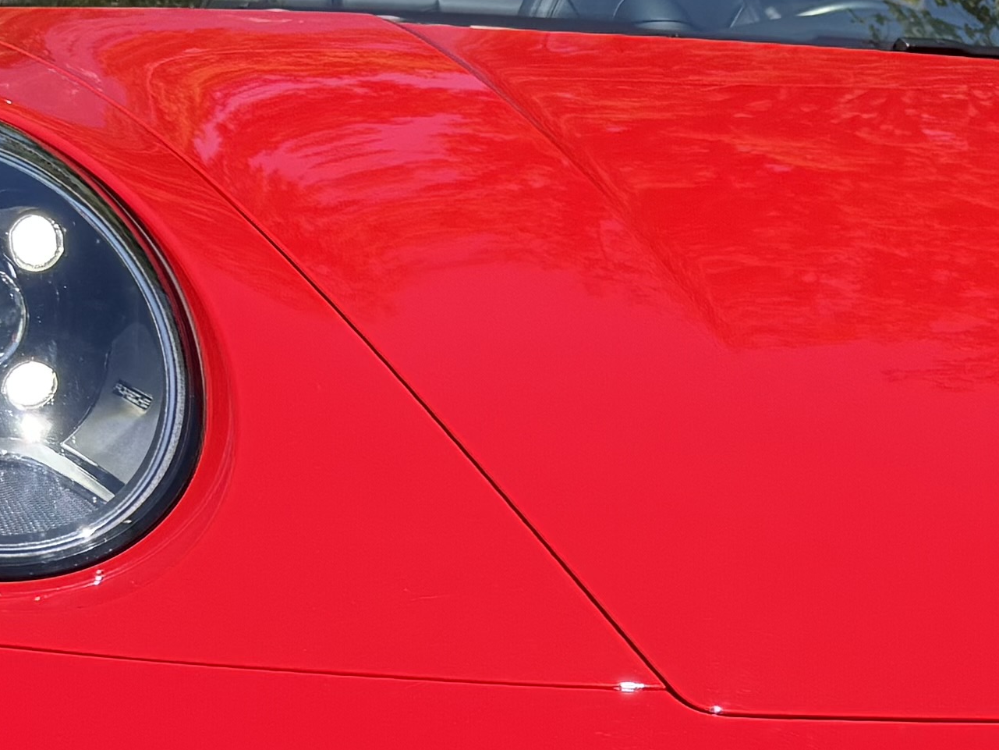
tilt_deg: -5.6
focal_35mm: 107
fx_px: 3088
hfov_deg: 18.0
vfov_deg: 13.8
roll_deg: +0.4
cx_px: 962
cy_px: 491
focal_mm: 6.76
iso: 80
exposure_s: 1/2169
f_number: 1.78
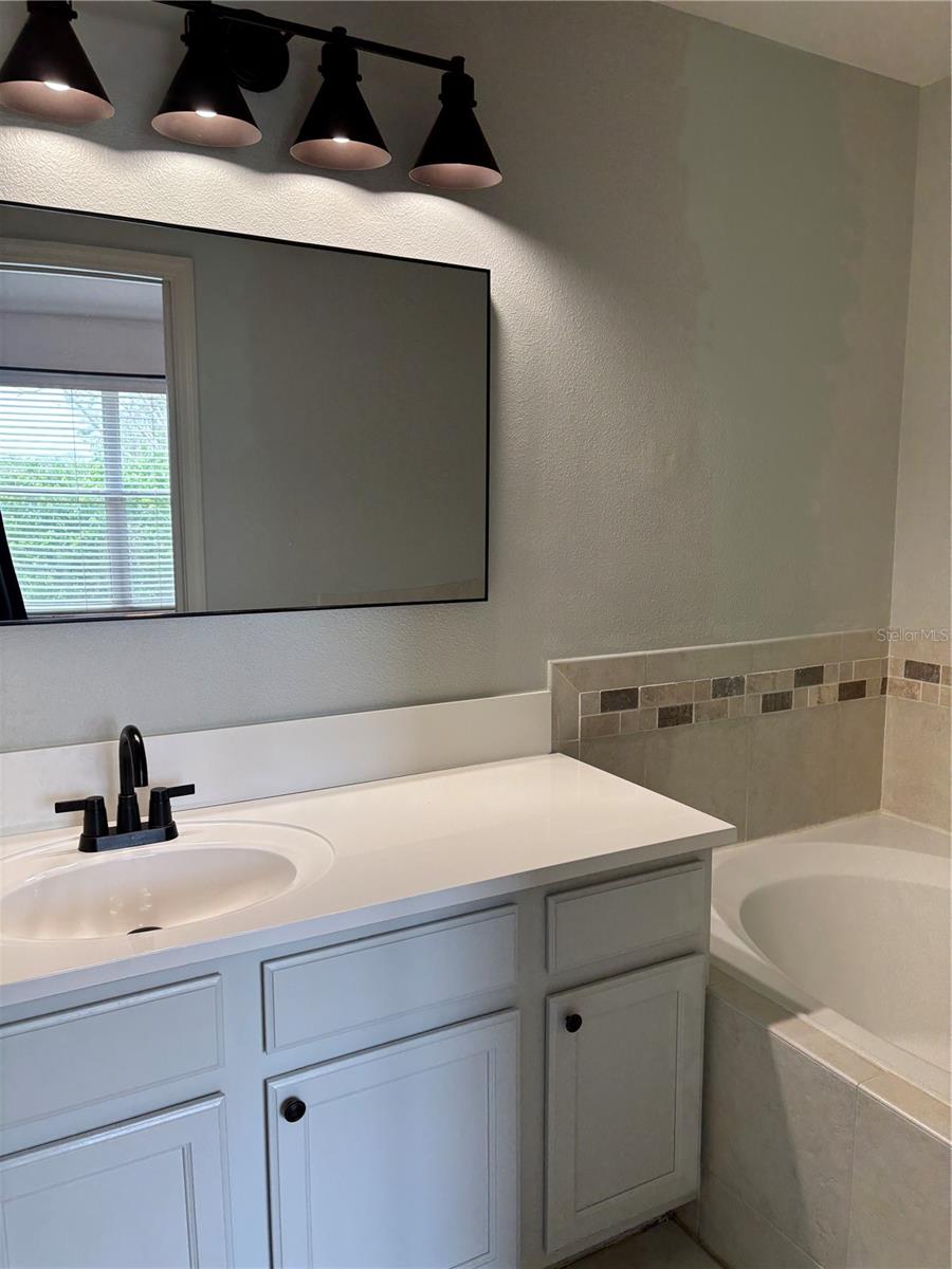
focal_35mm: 26
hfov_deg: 53.1
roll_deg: -0.4
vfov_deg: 67.3
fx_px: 953
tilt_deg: -7.7
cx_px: 476
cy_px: 634
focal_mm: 5.96
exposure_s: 1/120
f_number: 1.6
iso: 64
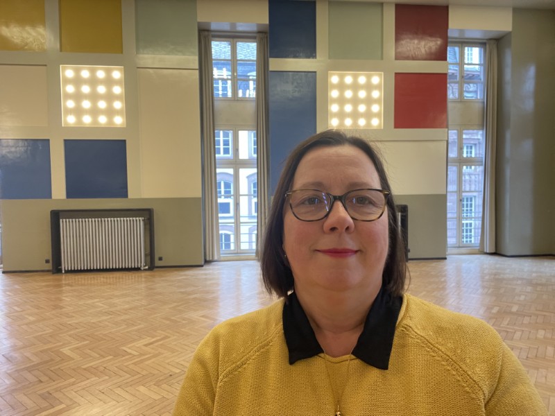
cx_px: 278
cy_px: 208
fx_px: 369
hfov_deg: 73.9
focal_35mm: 23
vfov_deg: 58.9
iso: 250
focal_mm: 2.71
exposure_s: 1/50
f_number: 2.2
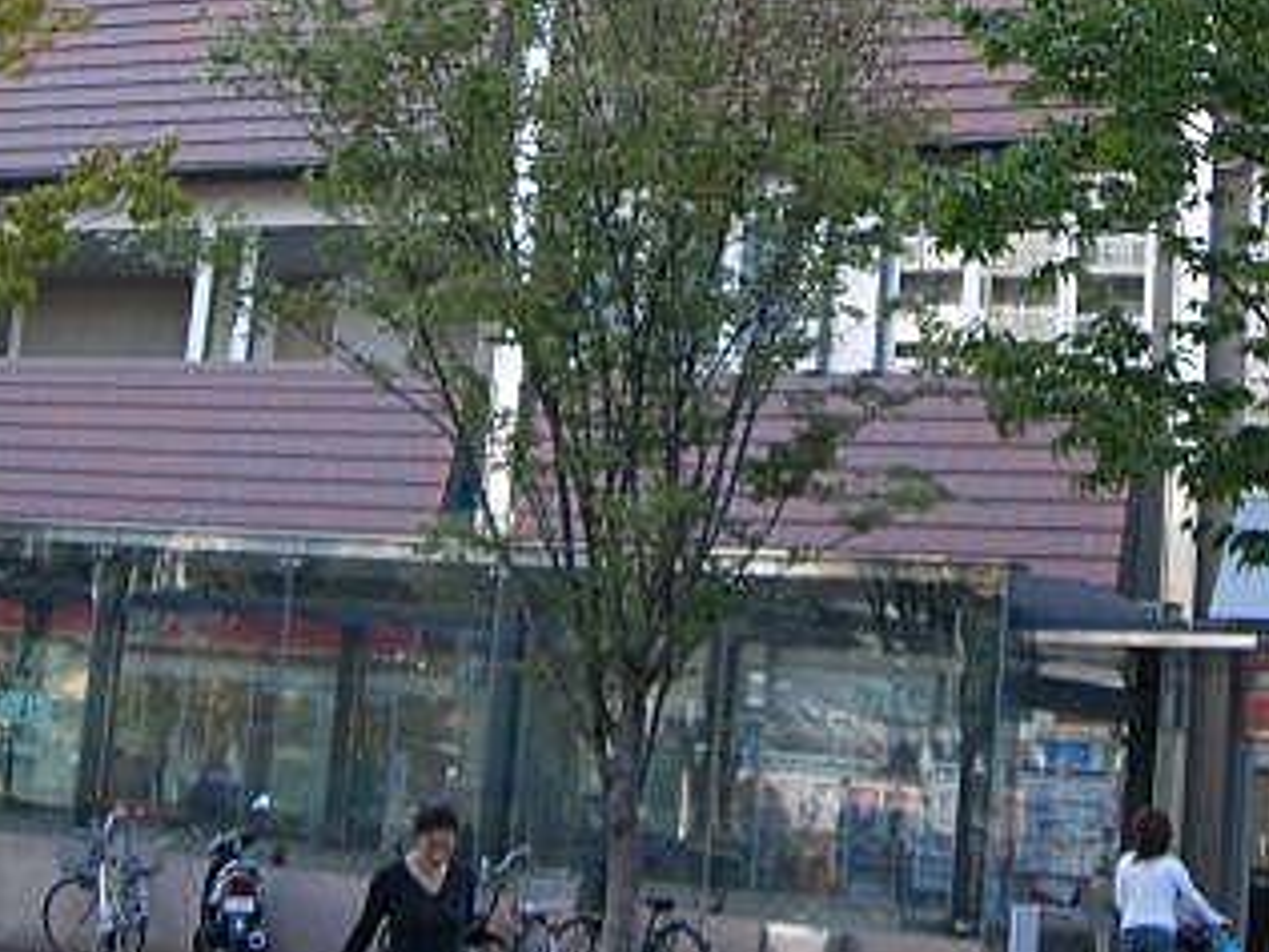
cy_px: 84
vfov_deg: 18.8
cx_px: 695
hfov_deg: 25.3
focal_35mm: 77
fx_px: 2823
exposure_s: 1/200
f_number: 2.7
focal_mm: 6.2
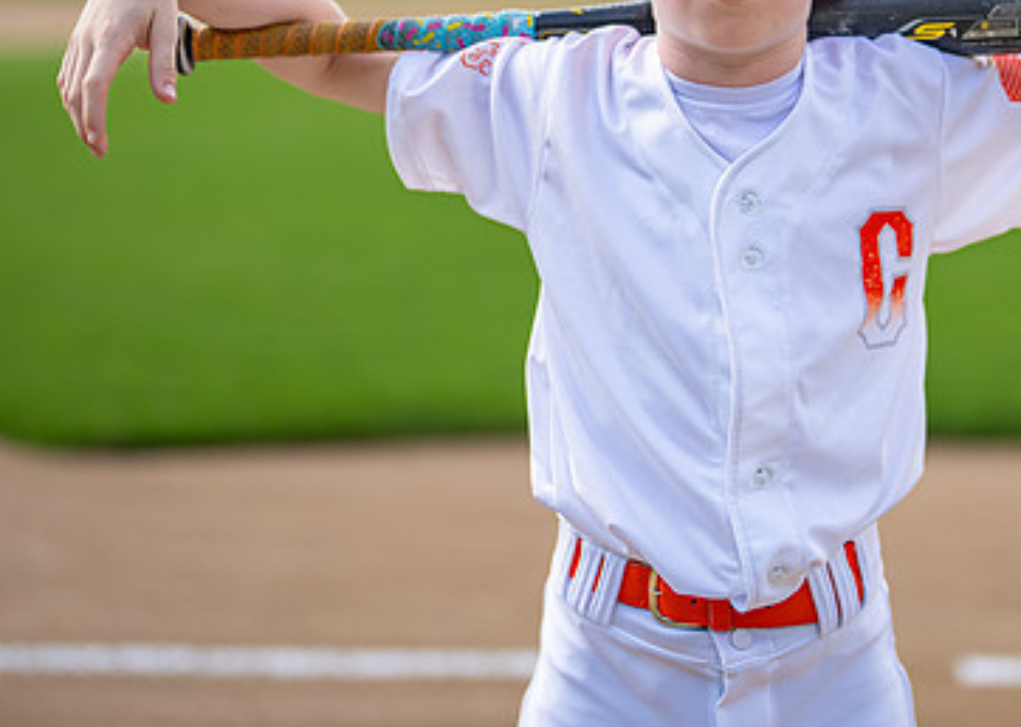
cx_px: 734
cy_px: 160
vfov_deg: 15.1
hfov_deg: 21.1
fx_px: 2724
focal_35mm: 94
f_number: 1.2
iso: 100
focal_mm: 50
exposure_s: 1/3200
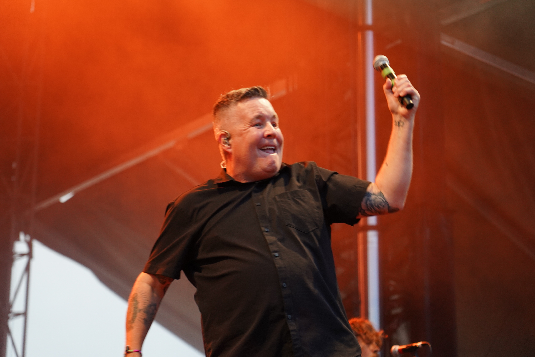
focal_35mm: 105
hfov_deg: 19.5
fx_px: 1560
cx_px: 268
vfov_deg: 13.0
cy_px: 178
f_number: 4
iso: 1600
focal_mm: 105
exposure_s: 1/160
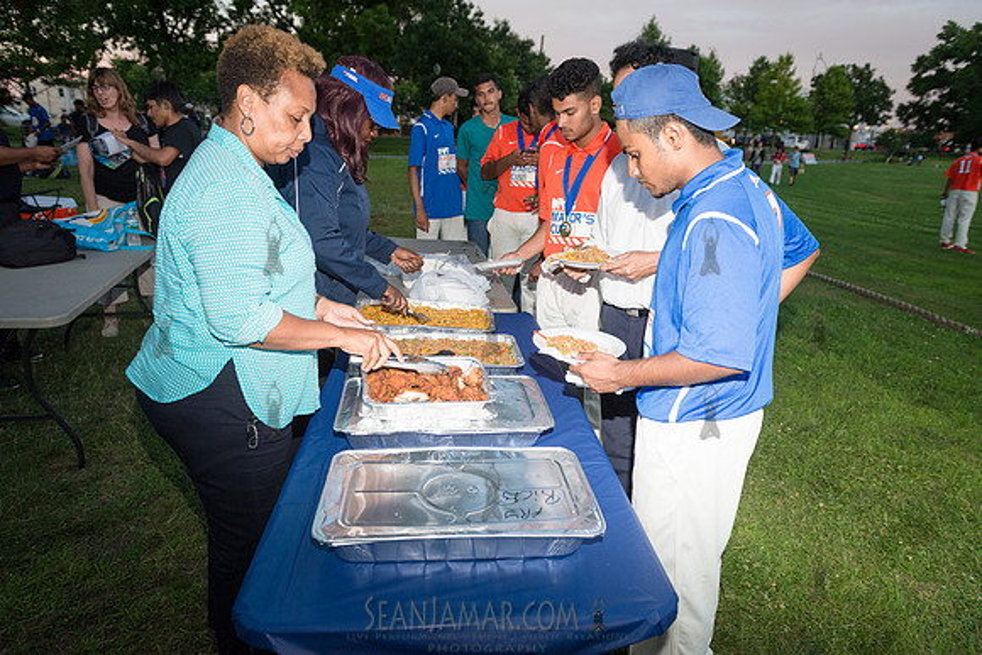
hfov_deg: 73.7
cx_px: 491
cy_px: 328
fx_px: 655
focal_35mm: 24
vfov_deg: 53.2
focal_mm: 24
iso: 1600
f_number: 4
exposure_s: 1/1000
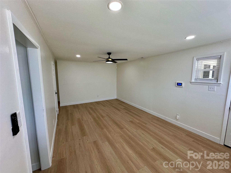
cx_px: 116
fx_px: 93
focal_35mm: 14
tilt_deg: -6.8
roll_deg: -0.3
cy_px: 86
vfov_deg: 85.7
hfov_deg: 102.1
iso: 100
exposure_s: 1/120
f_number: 2.2
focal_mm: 2.22
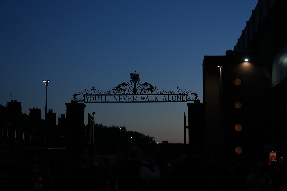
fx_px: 558
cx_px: 144
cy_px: 96
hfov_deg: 28.8
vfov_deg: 19.5
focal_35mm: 70
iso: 800
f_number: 2.8
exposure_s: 1/640
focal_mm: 70
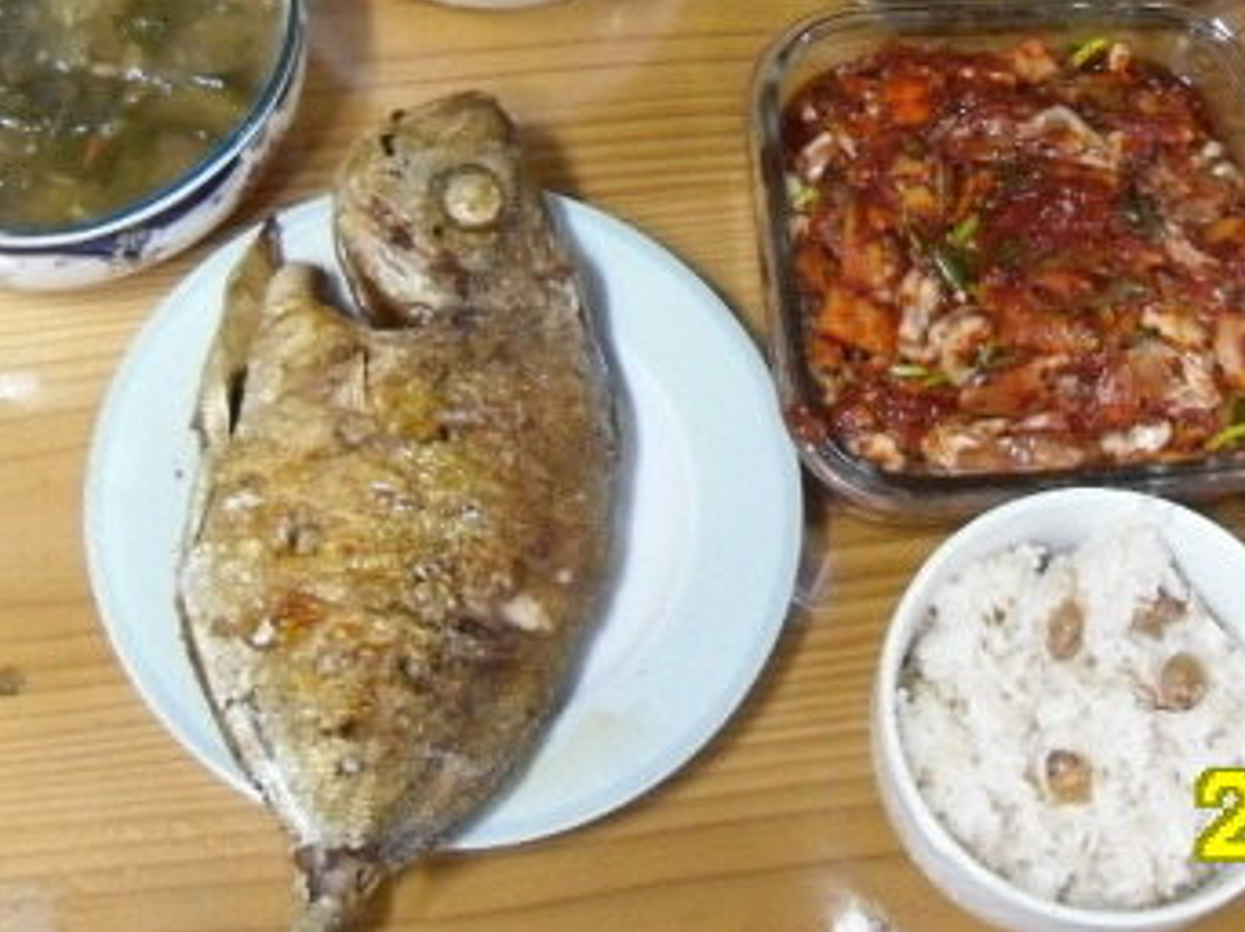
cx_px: 805
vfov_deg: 18.9
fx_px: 2732
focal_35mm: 76
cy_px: 9
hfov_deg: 25.6
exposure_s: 1/22
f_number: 2.8
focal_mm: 6
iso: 400
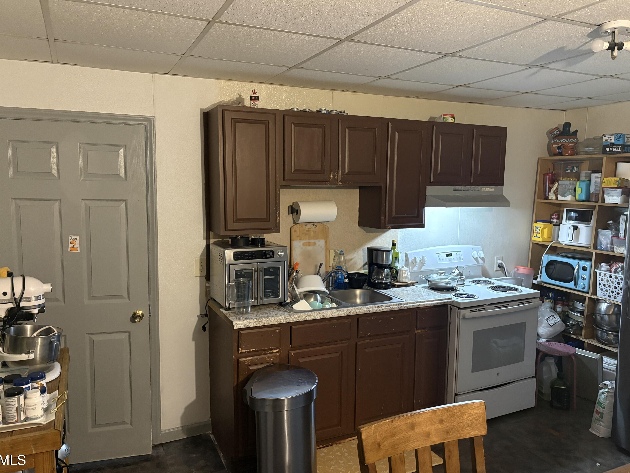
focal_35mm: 27
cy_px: 237
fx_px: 491
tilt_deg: -6.9
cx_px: 314
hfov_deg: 65.3
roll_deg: -0.1
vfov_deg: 51.4
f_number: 1.6
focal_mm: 5.96
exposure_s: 1/30
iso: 500
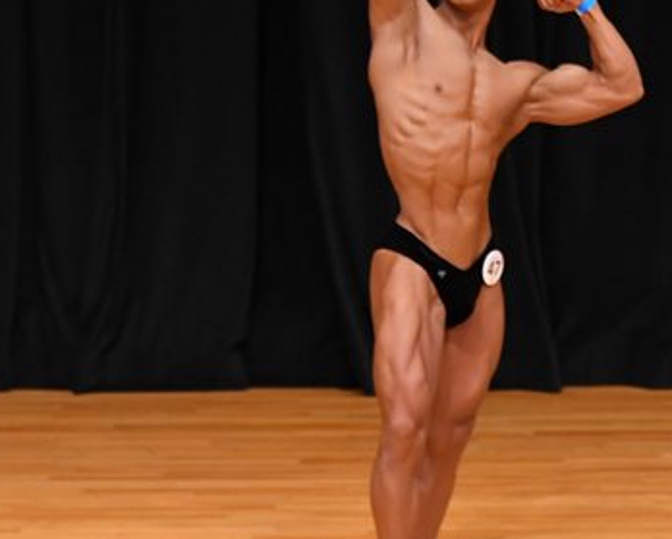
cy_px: 214
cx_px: 445
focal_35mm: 532
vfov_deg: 2.9
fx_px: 10590
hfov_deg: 3.6
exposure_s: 1/400
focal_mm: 170
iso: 3200
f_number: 5.6
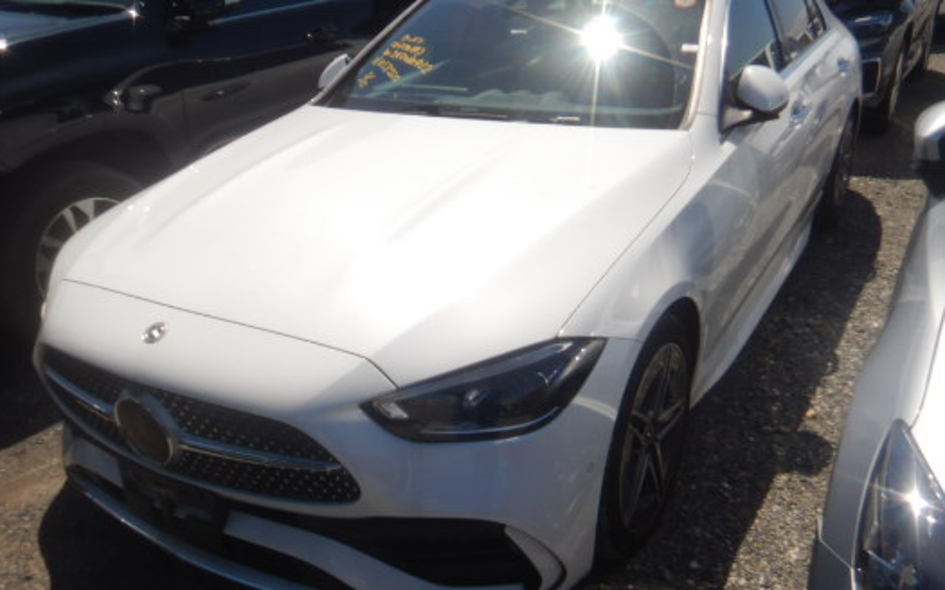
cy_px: 302
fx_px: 798
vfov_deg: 40.6
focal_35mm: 31
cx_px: 466
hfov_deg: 61.2
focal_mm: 4.3
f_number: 2.8
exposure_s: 1/800
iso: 125
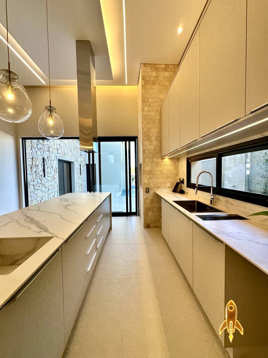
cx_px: 134
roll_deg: +0.4
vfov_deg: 102.1
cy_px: 179
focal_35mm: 14
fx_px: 145
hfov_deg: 85.7
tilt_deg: -0.6
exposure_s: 1/120
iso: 64
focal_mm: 2.22
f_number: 2.2
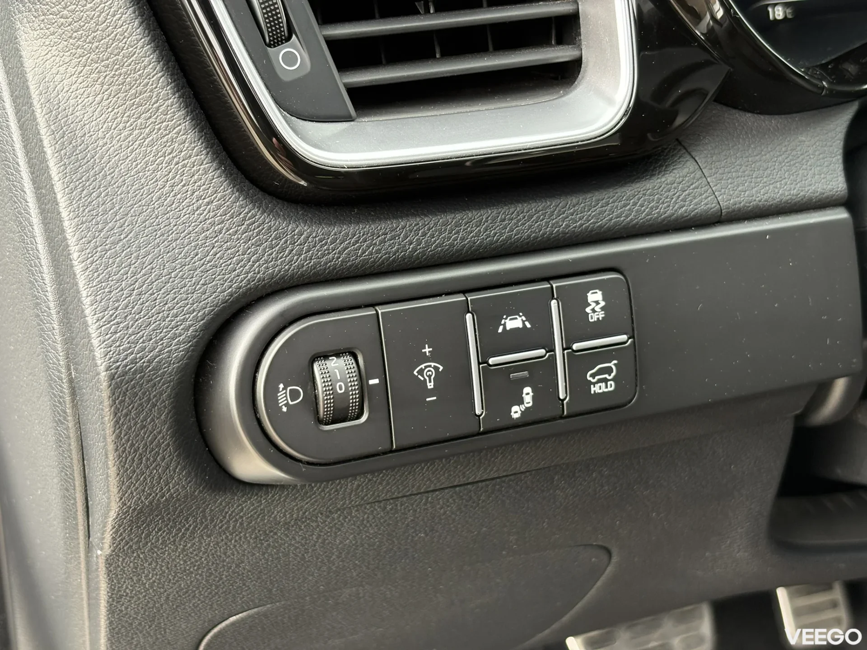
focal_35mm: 52
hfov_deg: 36.8
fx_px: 1302
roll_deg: +1.4
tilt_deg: -24.4
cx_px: 434
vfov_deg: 28.0
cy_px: 325
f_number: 1.6
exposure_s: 1/148
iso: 100
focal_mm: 5.96
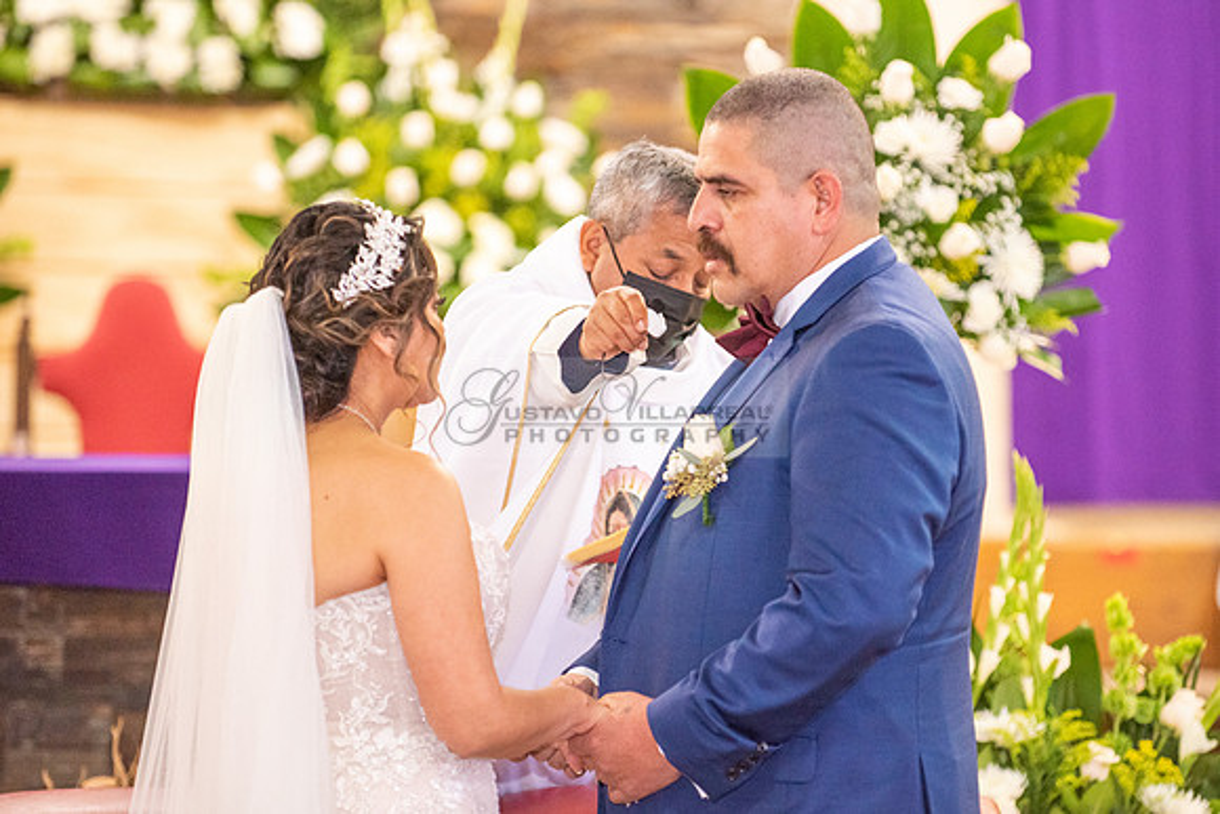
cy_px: 403
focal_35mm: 197
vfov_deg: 7.0
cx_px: 743
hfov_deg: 10.5
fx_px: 6667
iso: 2000
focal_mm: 160
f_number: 2.8
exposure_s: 1/160
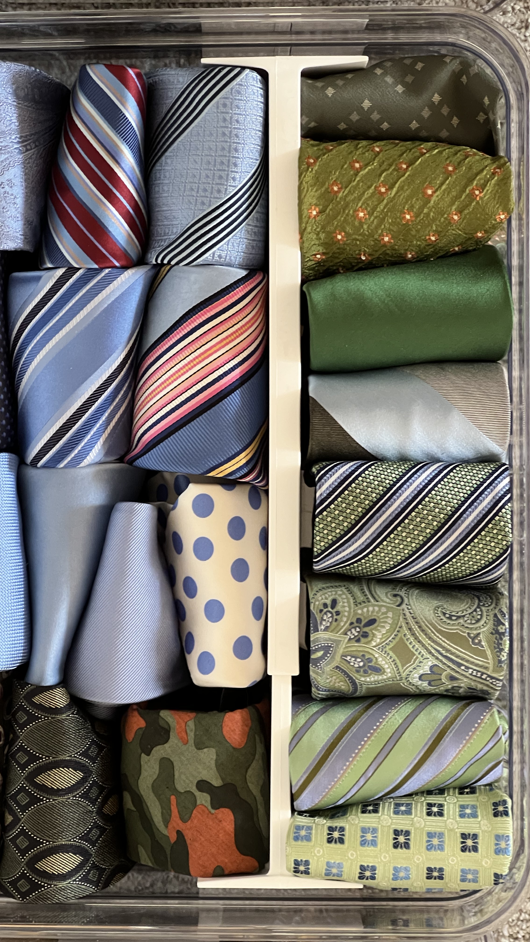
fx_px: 2099
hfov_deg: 14.4
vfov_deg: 25.3
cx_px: 204
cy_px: 471
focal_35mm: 84
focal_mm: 9
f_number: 2.8
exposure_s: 1/40
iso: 320
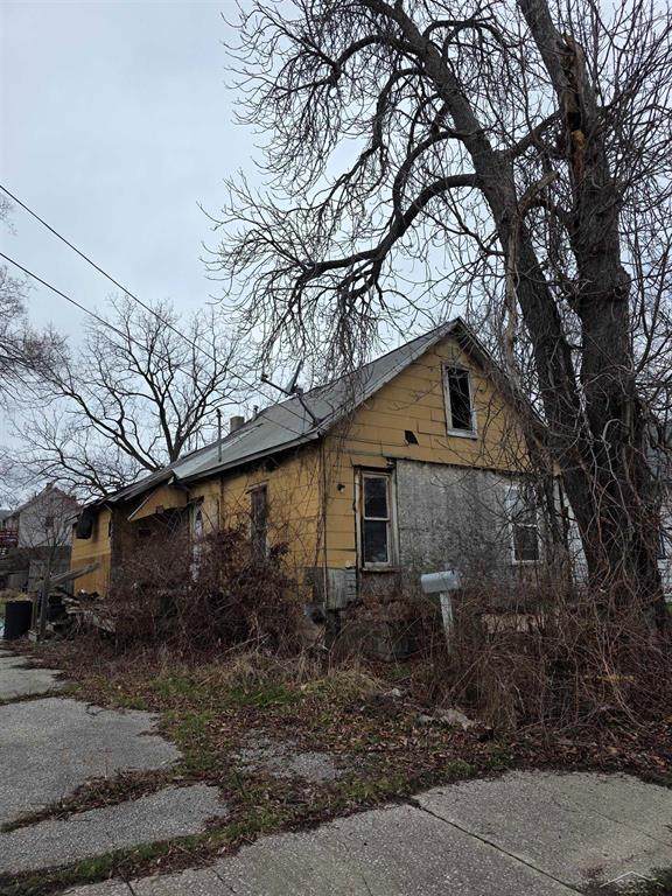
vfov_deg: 73.9
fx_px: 595
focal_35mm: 23
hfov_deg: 58.9
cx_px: 336
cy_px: 448
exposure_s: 1/4333
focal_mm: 6.3
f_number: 1.7
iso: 80
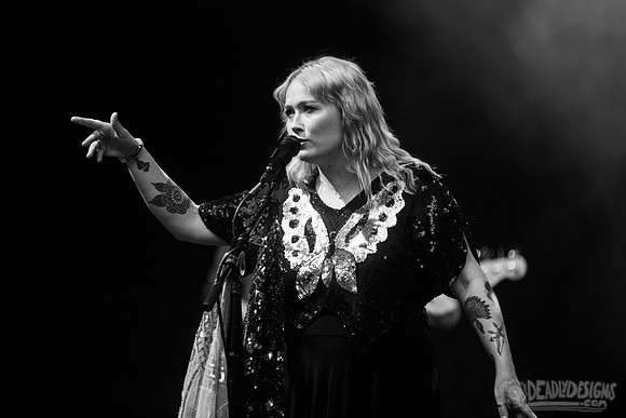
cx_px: 346
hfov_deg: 9.3
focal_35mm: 221
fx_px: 3843
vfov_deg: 6.2
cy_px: 187
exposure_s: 1/200
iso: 1000
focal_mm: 200
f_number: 3.2
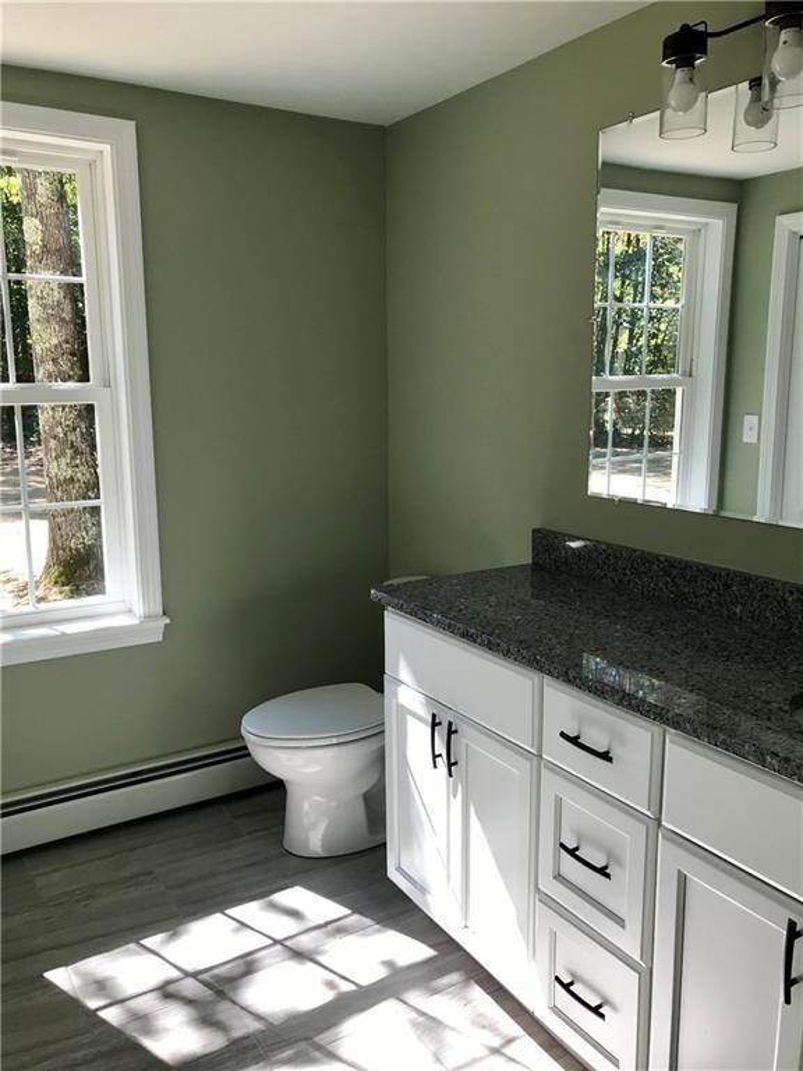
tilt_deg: -10.0
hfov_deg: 49.7
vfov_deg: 63.4
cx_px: 402
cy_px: 536
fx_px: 866
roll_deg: +1.0
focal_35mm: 28
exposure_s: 1/162
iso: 20
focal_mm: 3.99
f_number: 1.8
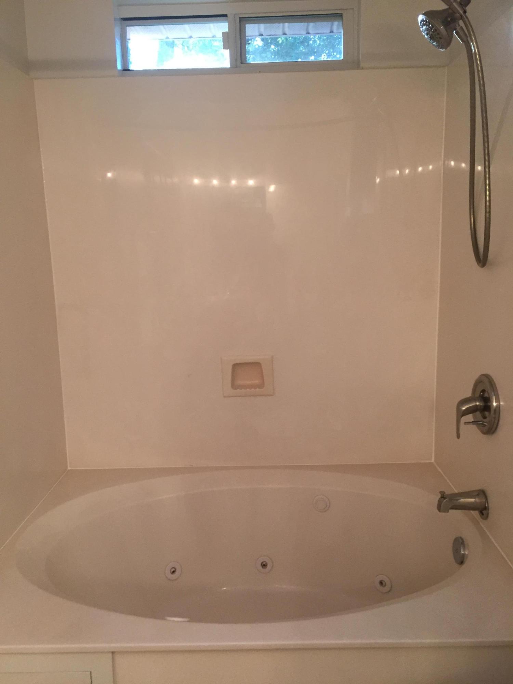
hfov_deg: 48.2
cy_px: 342
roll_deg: +1.7
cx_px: 256
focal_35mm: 29
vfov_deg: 61.7
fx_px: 573
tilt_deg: -10.1
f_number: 2.2
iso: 50
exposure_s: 1/30
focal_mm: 4.15
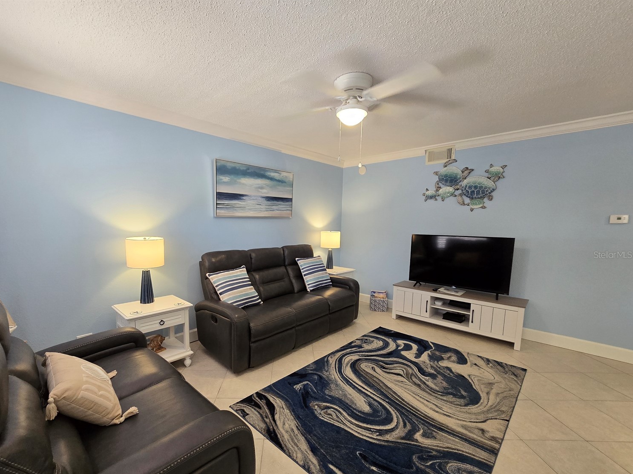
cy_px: 254
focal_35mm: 14
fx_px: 256
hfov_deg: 101.9
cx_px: 293
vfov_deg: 85.5
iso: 250
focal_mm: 2.2
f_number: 2.2
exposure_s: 1/60
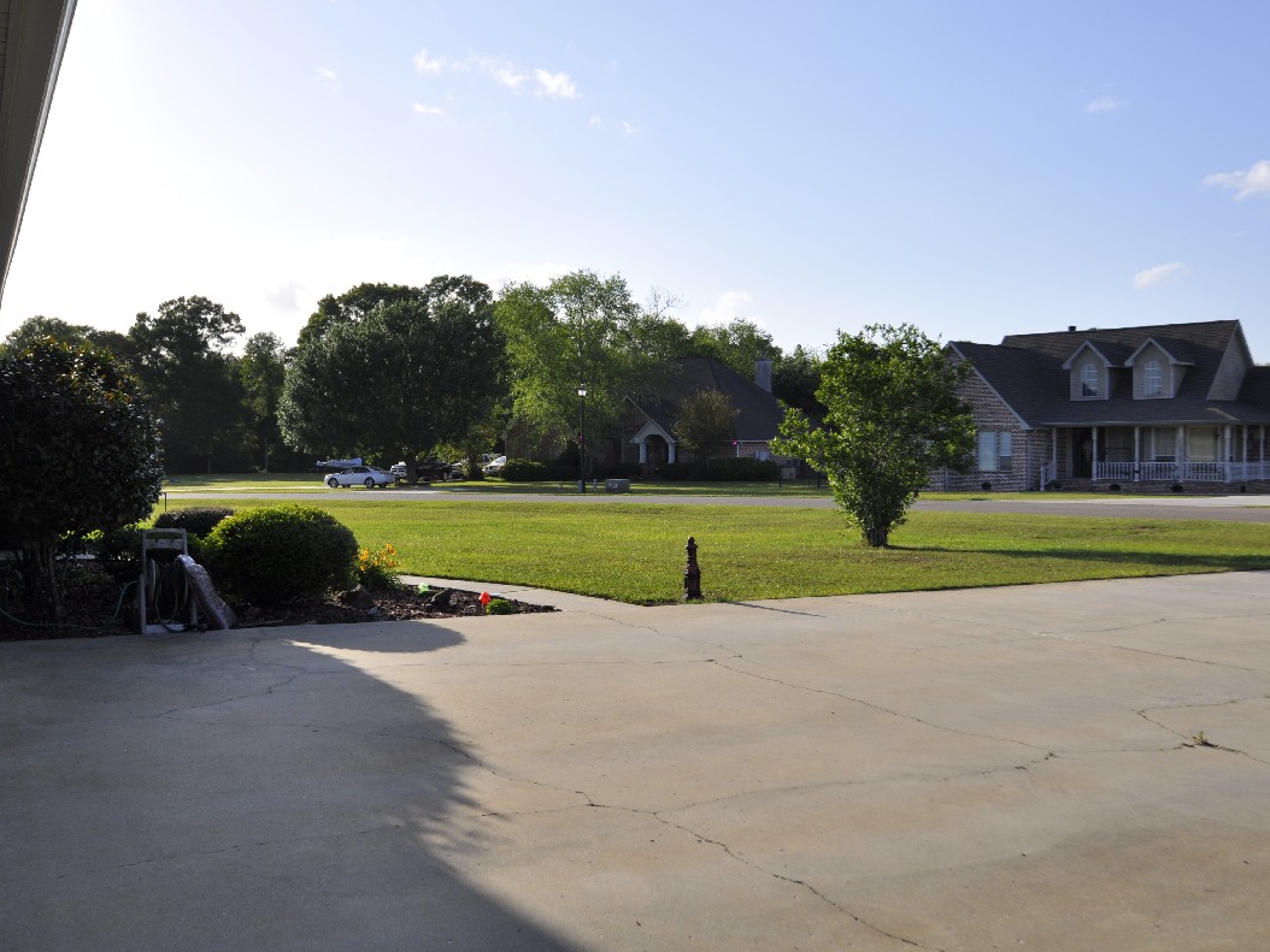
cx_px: 625
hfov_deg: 53.2
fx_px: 1268
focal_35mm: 35
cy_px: 474
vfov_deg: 41.2
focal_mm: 21
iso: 200
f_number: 10
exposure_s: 1/400
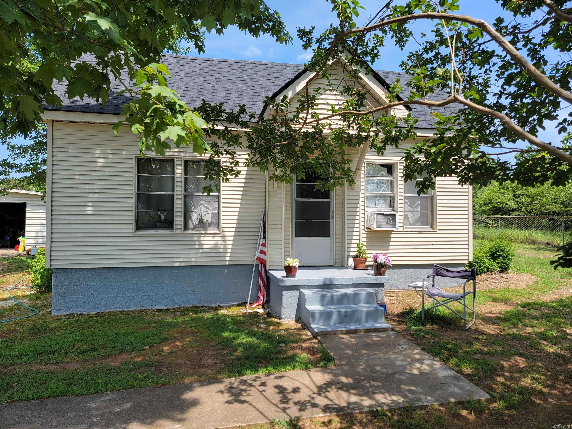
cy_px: 214
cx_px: 286
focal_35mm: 24
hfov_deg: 71.6
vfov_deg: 56.8
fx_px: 397
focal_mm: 6.7
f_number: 1.8
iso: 16
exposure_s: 1/449
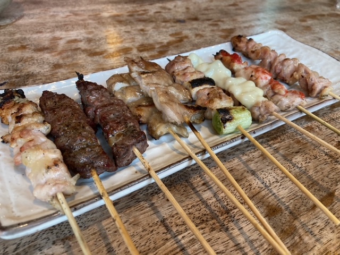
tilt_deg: -39.7
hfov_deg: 63.4
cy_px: 128
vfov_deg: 49.7
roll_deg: -5.4
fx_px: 275
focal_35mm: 28
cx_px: 170
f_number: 1.8
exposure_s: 1/60
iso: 100
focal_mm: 3.99
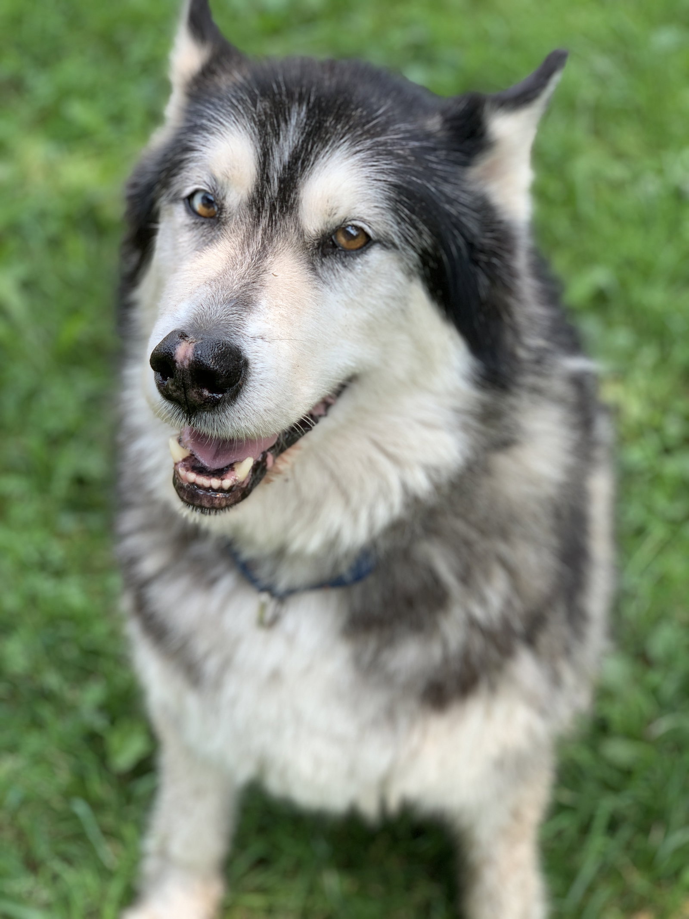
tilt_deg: -47.4
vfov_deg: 36.8
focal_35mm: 52
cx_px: 344
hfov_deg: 28.0
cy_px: 460
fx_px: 1380
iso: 16
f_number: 2.4
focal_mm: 6
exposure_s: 1/163
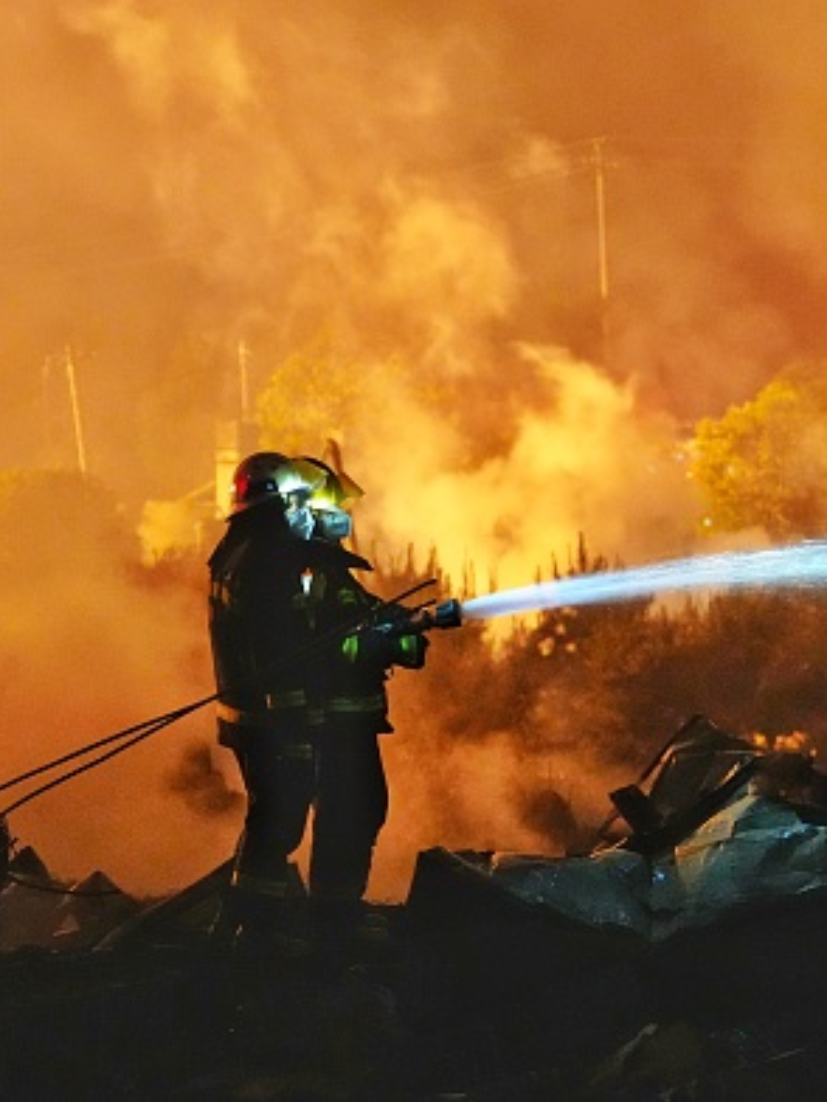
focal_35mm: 153
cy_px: 548
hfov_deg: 9.7
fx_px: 4874
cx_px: 349
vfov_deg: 12.9
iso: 6400
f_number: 2.8
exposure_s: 1/20
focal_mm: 70
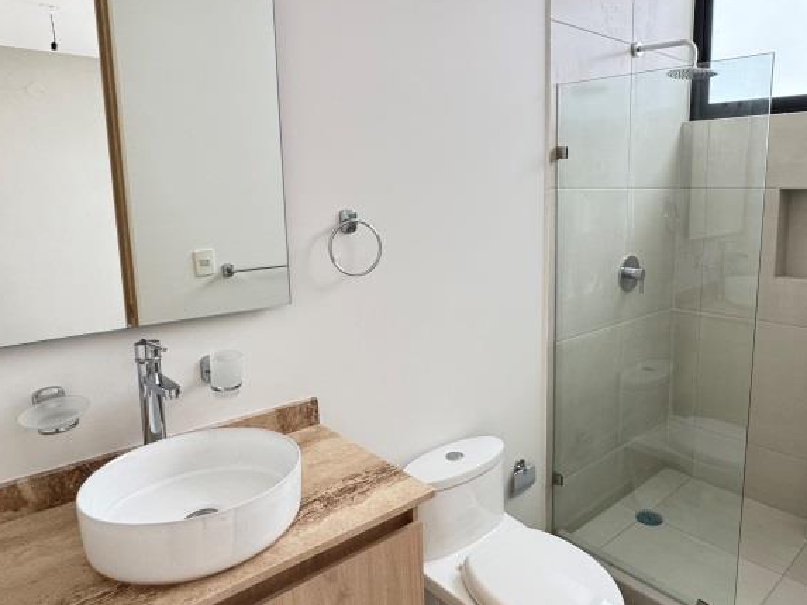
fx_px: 583
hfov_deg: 68.4
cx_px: 500
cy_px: 273
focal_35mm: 25
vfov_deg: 54.8
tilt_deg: -9.2
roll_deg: +0.4
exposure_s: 1/99
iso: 125
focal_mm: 2.22
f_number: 2.2
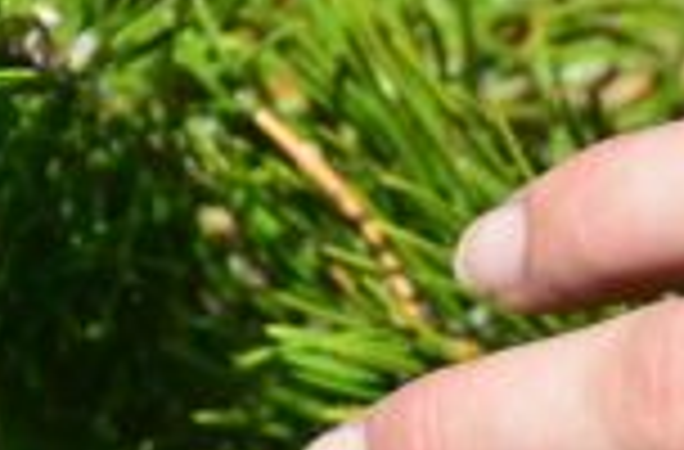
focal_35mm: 1267
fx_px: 23974
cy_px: 547
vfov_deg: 1.1
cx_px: 765
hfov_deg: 1.6
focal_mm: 200
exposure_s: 1/1000
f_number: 5.6
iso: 200
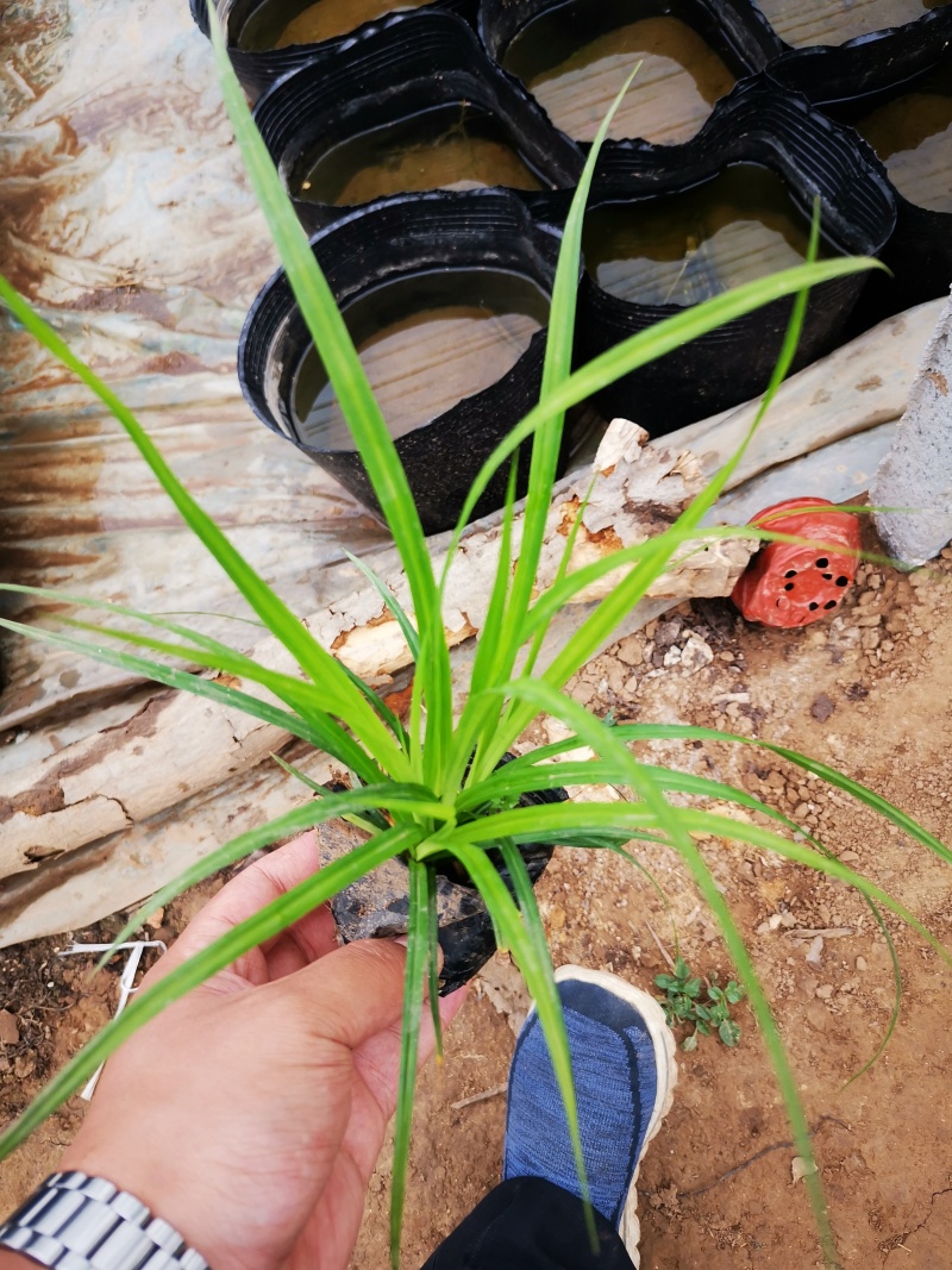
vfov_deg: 65.3
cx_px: 476
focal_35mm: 27
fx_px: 990
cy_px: 635
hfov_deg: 51.3
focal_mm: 4.75
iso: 50
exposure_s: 1/406
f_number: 1.8
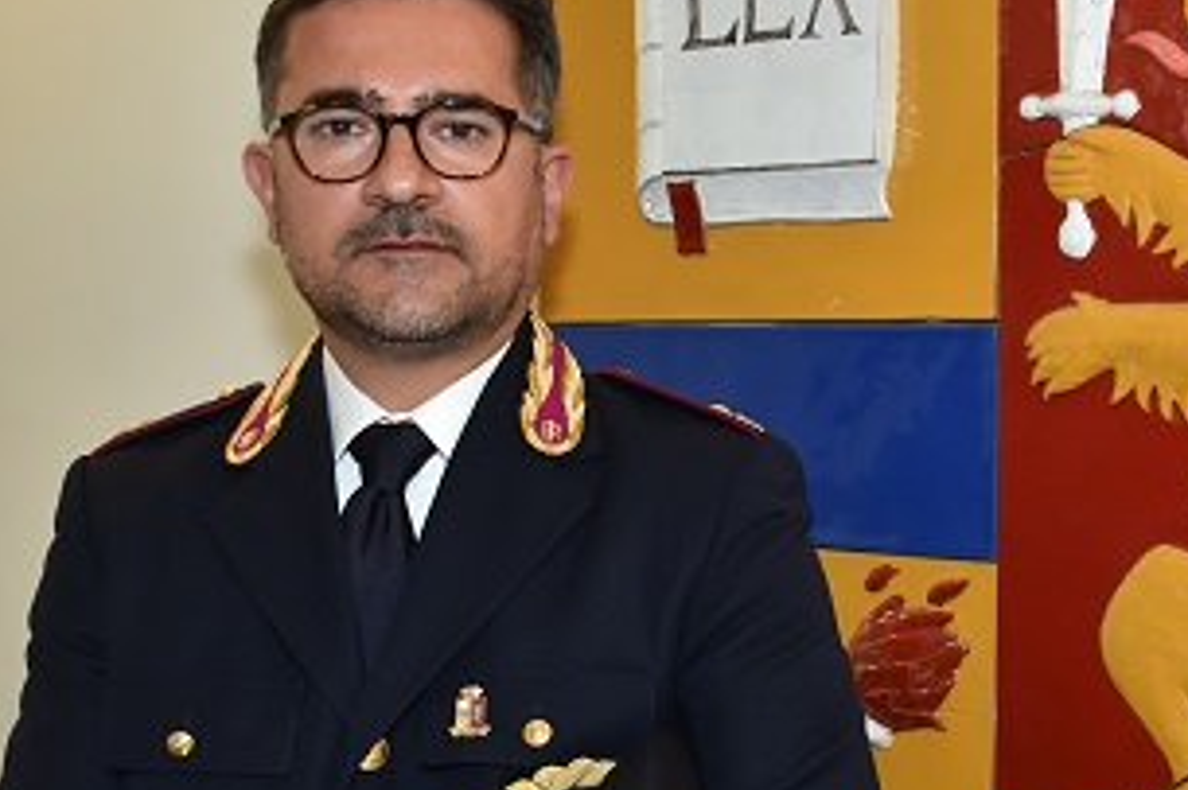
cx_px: 756
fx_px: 2144
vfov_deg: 20.8
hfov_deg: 30.8
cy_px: 502
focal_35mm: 65
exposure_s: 1/60
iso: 640
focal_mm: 22
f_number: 4.5
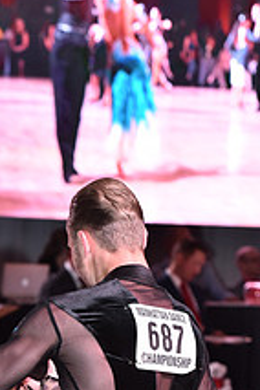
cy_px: 505
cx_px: 14
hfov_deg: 4.9
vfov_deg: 7.3
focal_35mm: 278
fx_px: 3011
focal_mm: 102
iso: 1600
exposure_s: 1/250
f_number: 4.5
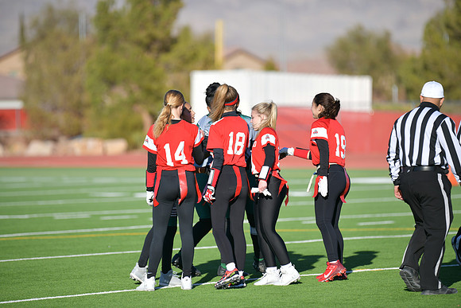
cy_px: 154
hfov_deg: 8.2
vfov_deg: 5.5
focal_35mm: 250
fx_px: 3202
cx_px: 230
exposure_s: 1/1600
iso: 64
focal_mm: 250
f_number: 2.8
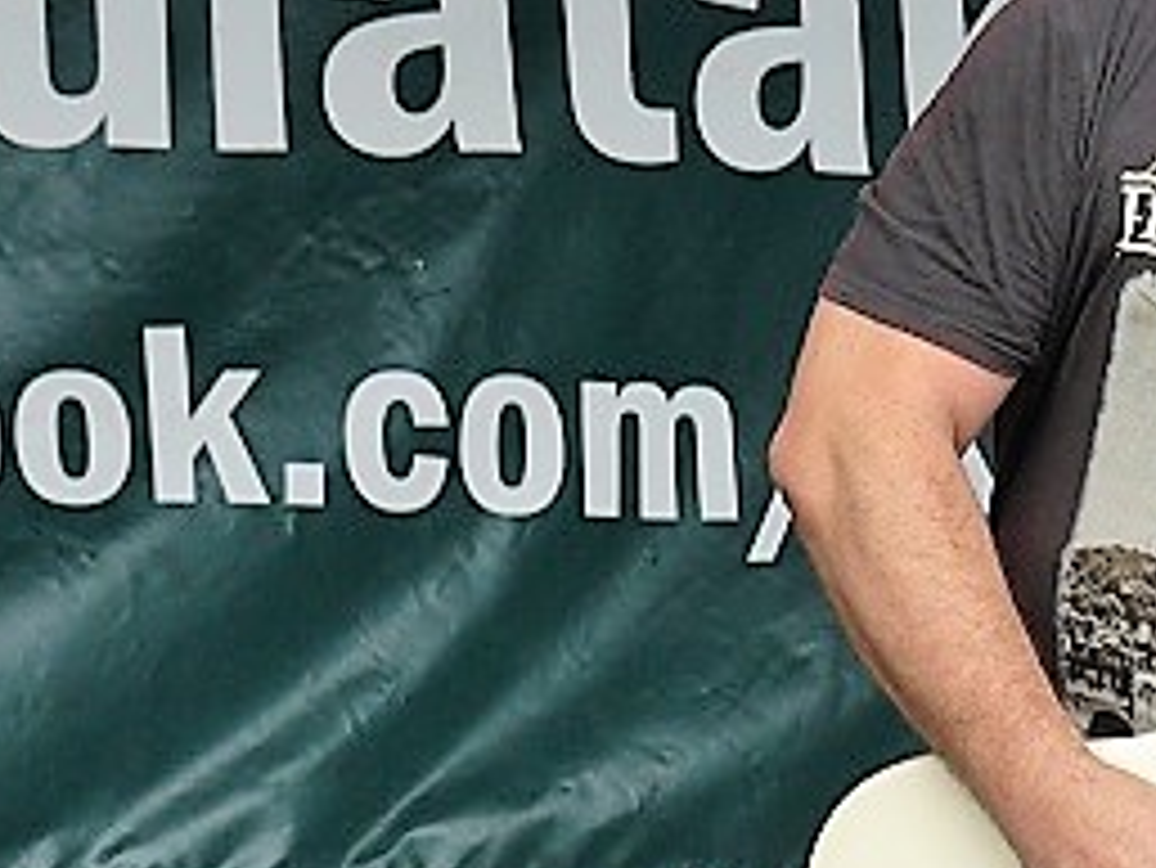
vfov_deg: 6.4
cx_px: 1394
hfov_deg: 8.4
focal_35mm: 234
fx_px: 7818
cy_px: 488
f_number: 4
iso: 100
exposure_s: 1/160
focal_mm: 14.9
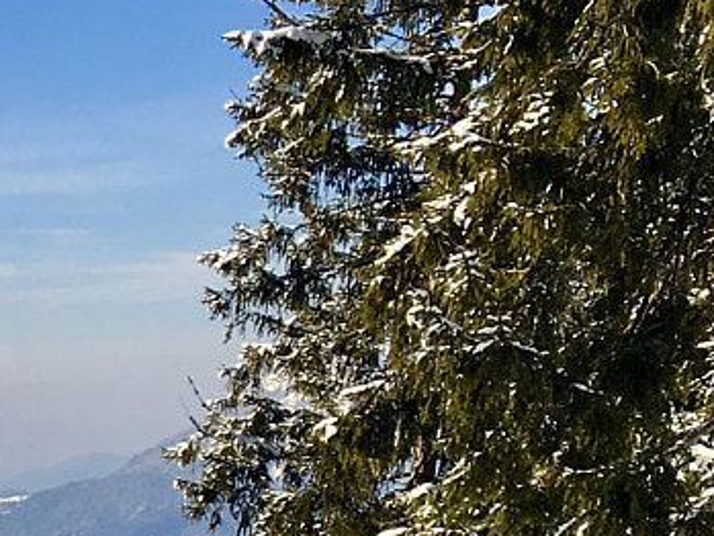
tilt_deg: -10.7
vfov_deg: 10.6
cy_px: 876
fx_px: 2744
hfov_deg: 12.7
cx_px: -790
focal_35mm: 133
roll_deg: -1.7
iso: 25
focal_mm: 4.15
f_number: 2.2
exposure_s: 1/1304
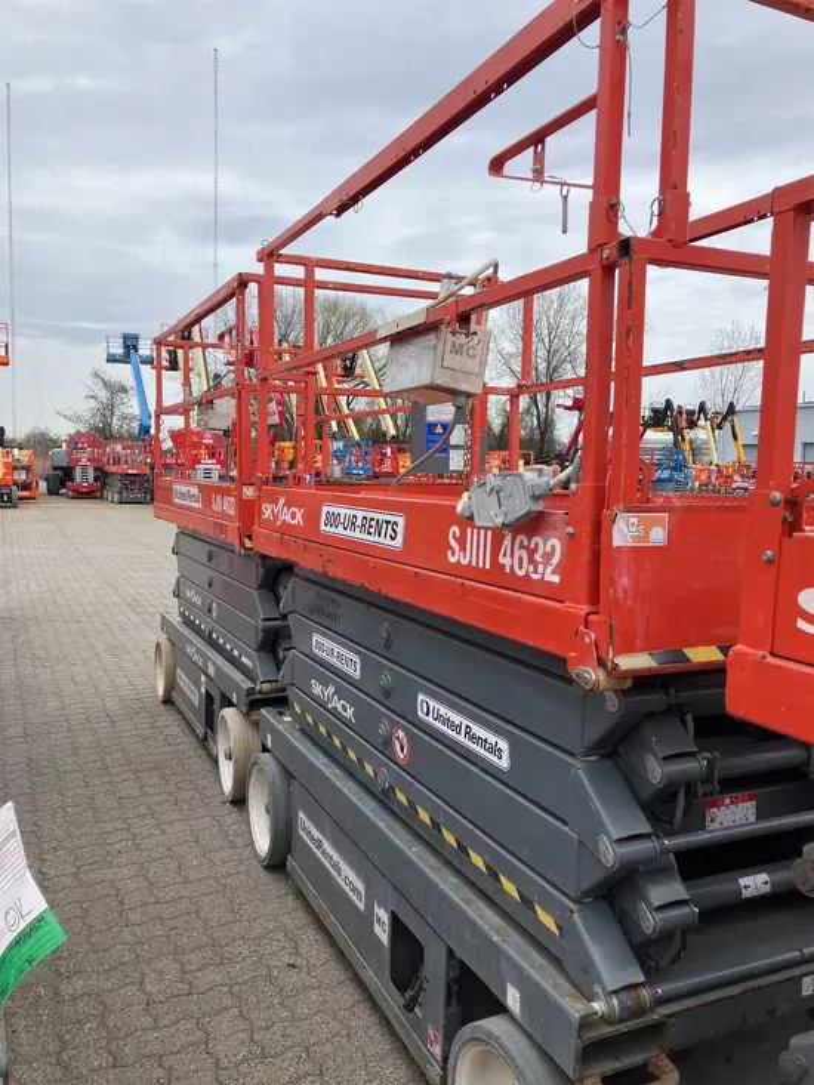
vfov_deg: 63.4
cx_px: 407
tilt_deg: -4.2
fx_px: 878
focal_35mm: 28
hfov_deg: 49.8
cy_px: 542
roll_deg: -1.2
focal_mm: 3.99
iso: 32
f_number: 1.8
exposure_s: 1/1279
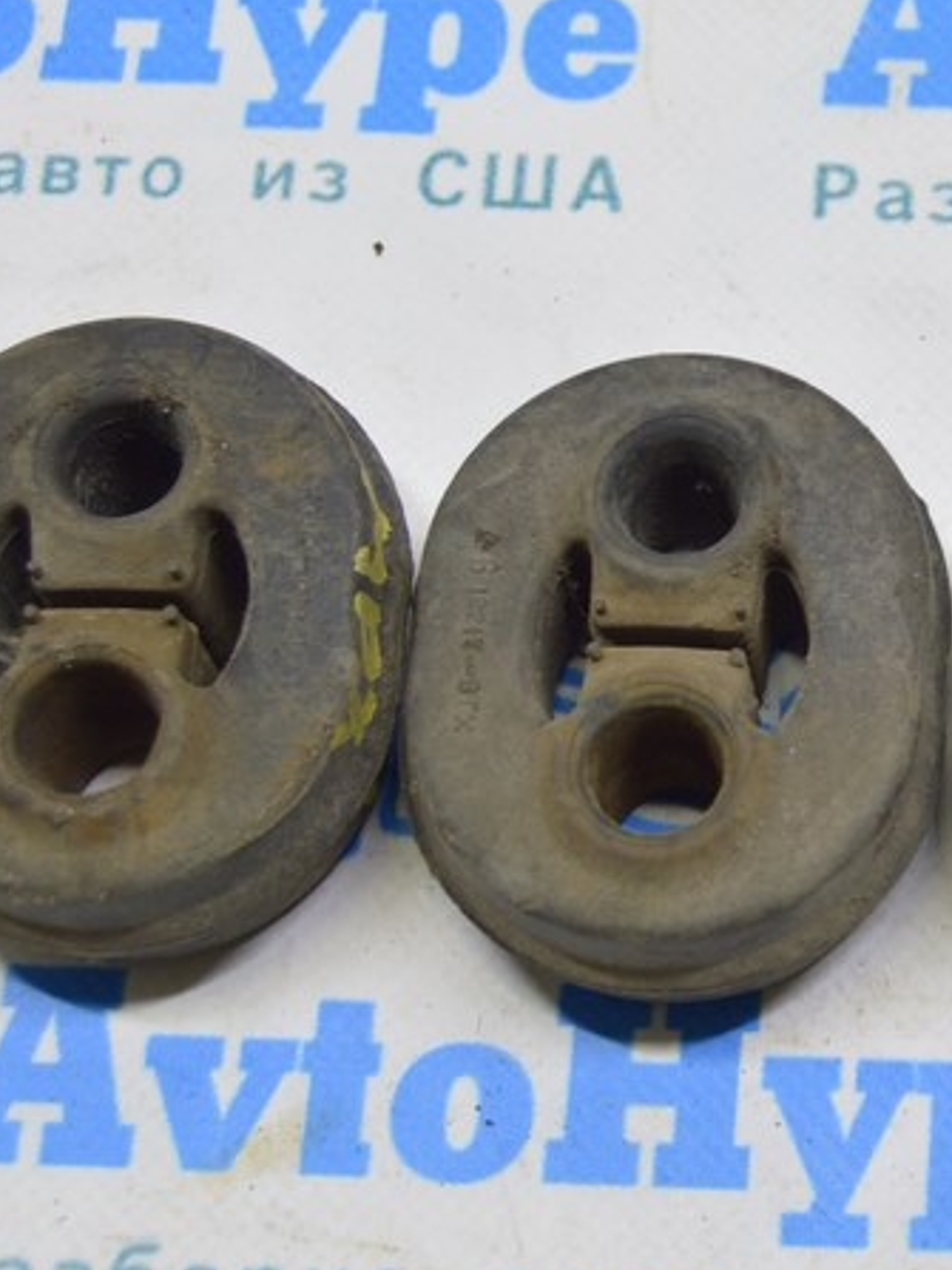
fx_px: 3632
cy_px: 544
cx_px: 1054
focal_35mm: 99
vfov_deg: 19.8
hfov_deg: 14.6
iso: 400
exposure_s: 1/20
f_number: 5.6
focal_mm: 30
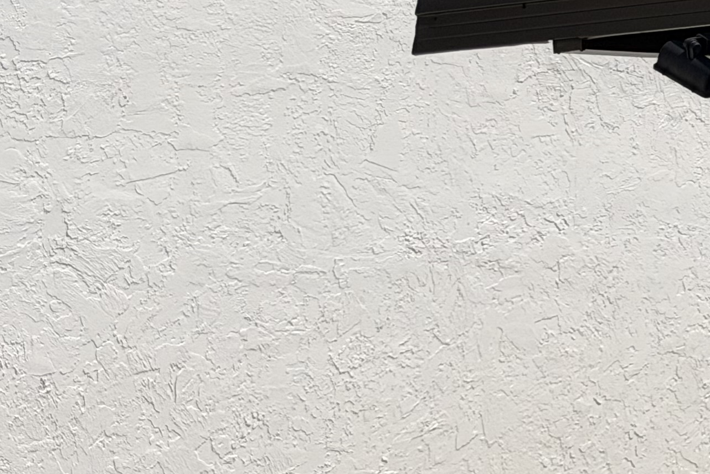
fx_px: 3097
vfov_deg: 8.5
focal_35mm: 157
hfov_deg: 12.7
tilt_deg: +12.9
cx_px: 912
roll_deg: +2.1
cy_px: -307
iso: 80
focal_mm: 6.76
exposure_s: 1/11364
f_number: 1.78
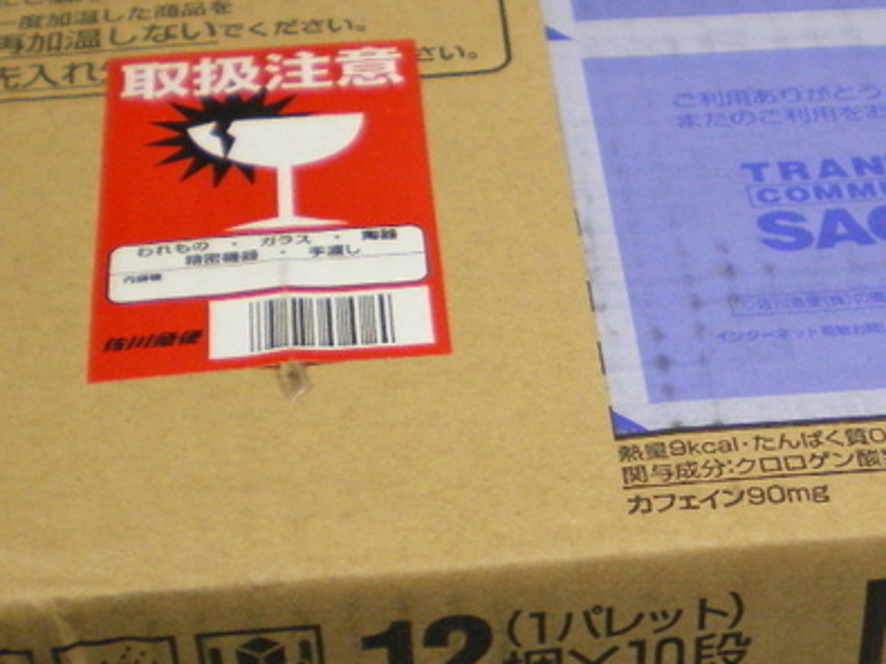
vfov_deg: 19.1
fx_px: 1970
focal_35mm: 77
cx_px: 722
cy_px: 413
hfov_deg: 24.9
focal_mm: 6.3
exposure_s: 1/30
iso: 320
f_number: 3.1
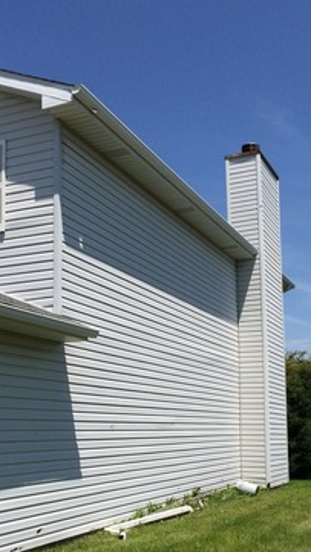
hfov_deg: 28.3
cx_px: 176
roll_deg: +1.3
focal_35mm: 42
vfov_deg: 47.7
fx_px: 616
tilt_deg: +6.7
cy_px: 359
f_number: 2.2
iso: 32
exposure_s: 1/3731
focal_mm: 4.15
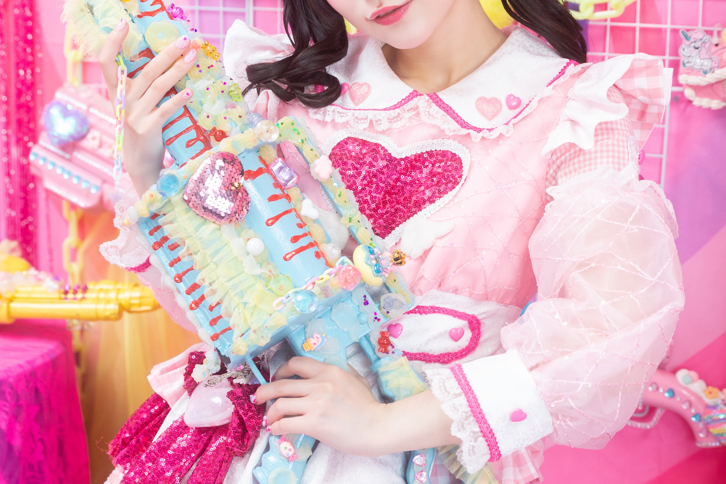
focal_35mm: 78
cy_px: 208
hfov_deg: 26.0
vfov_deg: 17.5
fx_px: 1573
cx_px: 363
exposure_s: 1/125
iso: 800
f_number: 4
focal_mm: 52
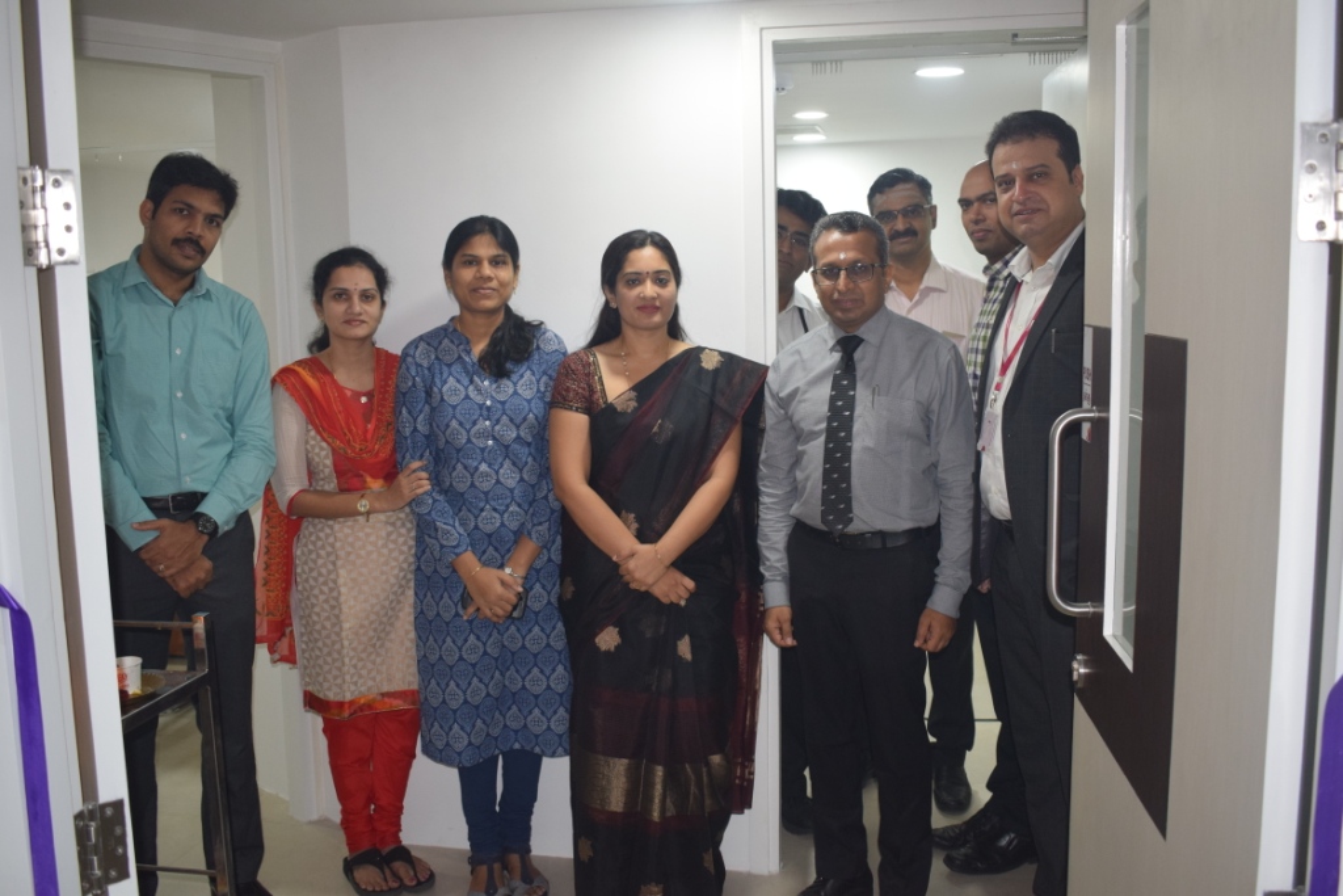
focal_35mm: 34
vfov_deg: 38.4
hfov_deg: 55.1
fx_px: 1287
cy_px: 448
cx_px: 672
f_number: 4.5
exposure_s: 1/80
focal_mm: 23
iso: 800
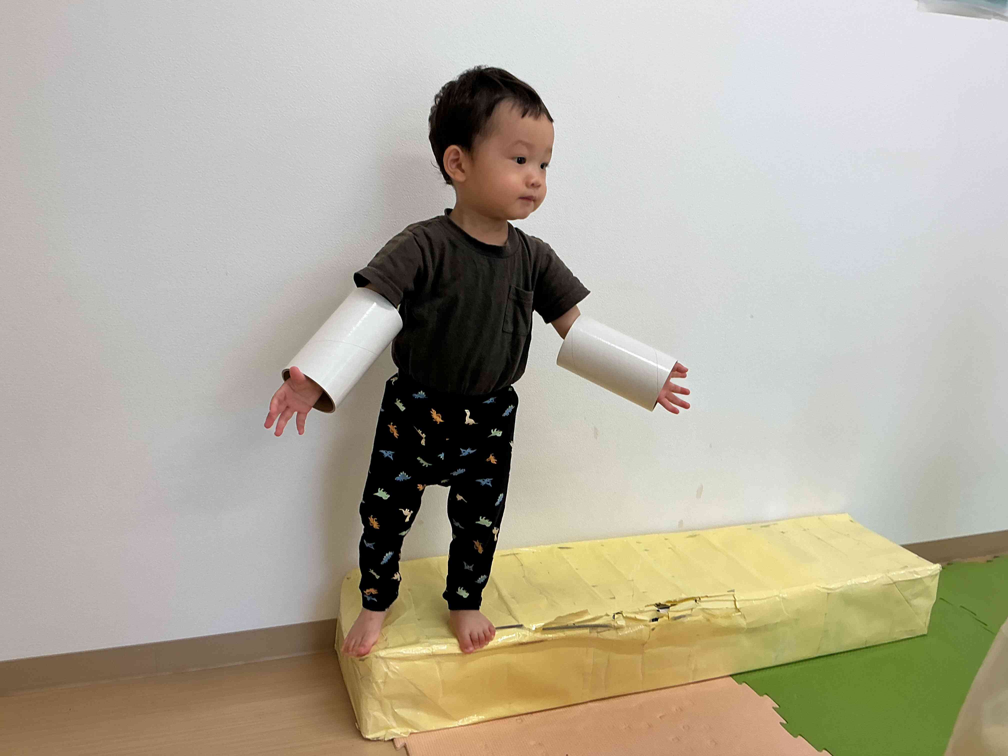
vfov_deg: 48.2
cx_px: 504
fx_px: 844
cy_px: 378
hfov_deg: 61.7
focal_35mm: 29
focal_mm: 3
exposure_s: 1/120
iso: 40
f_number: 1.8
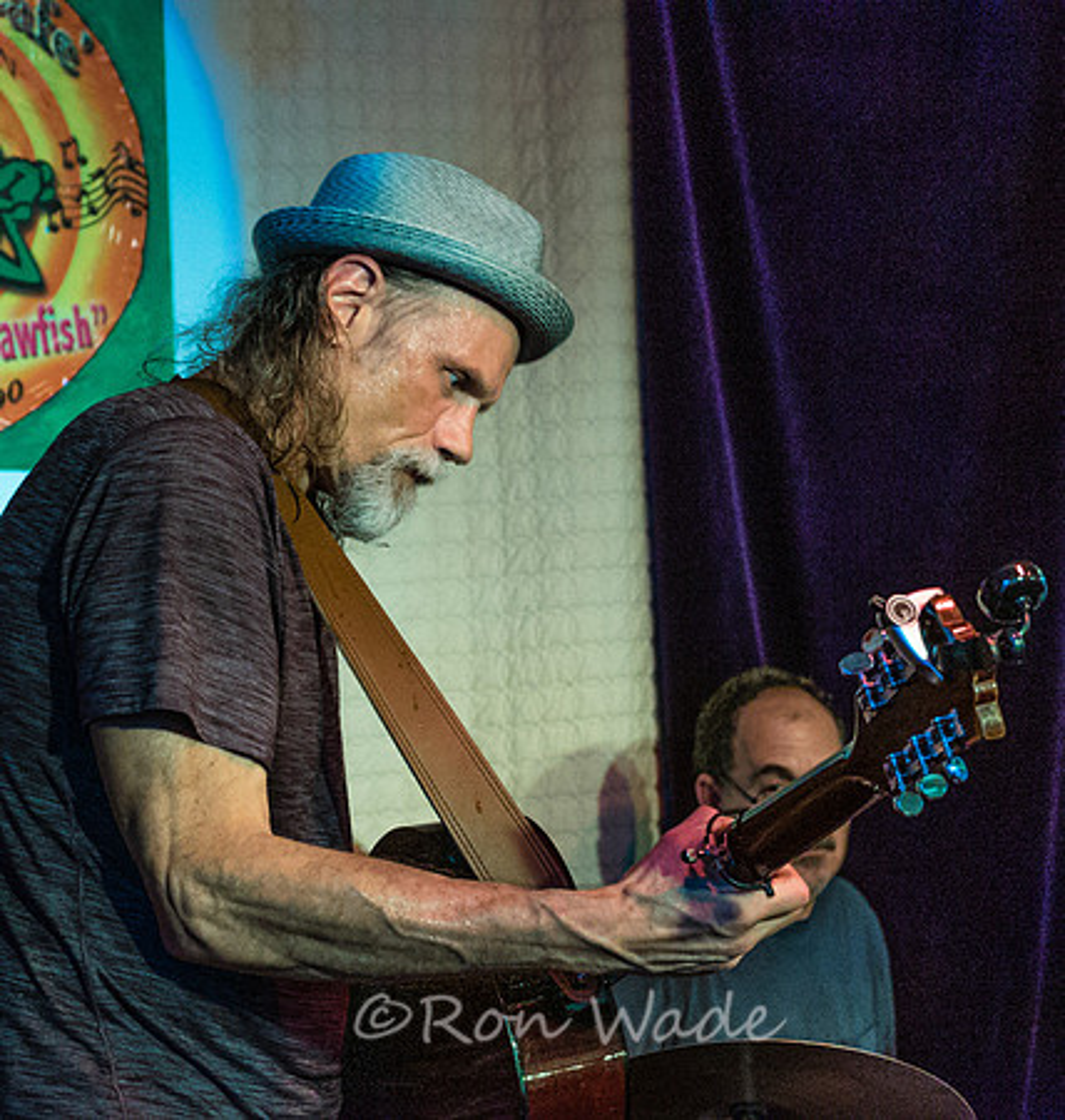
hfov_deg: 22.3
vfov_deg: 23.4
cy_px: 560
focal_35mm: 76
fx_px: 2705
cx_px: 474
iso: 8000
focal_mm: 58
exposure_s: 1/160
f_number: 5
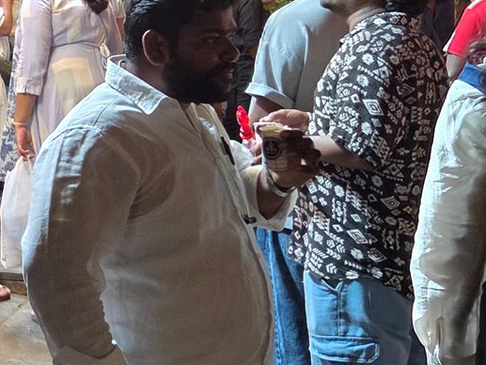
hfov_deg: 19.3
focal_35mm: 89
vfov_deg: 16.2
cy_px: -10
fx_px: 1250
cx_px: -236
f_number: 1.8
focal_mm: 5.4
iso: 250
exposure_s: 1/100
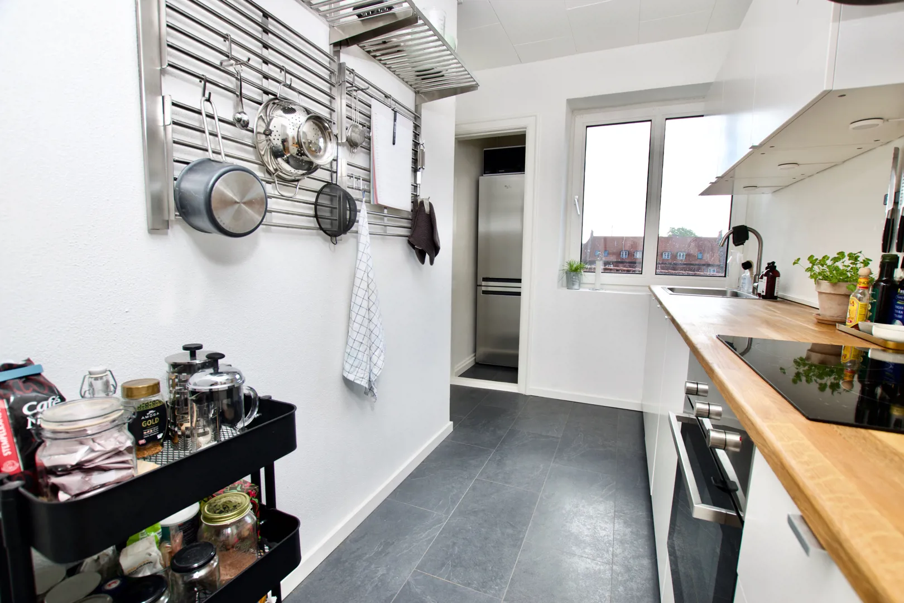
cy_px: 302
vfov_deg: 77.3
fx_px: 377
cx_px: 452
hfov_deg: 100.4
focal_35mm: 15
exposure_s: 1/100
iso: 100
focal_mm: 10
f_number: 6.3
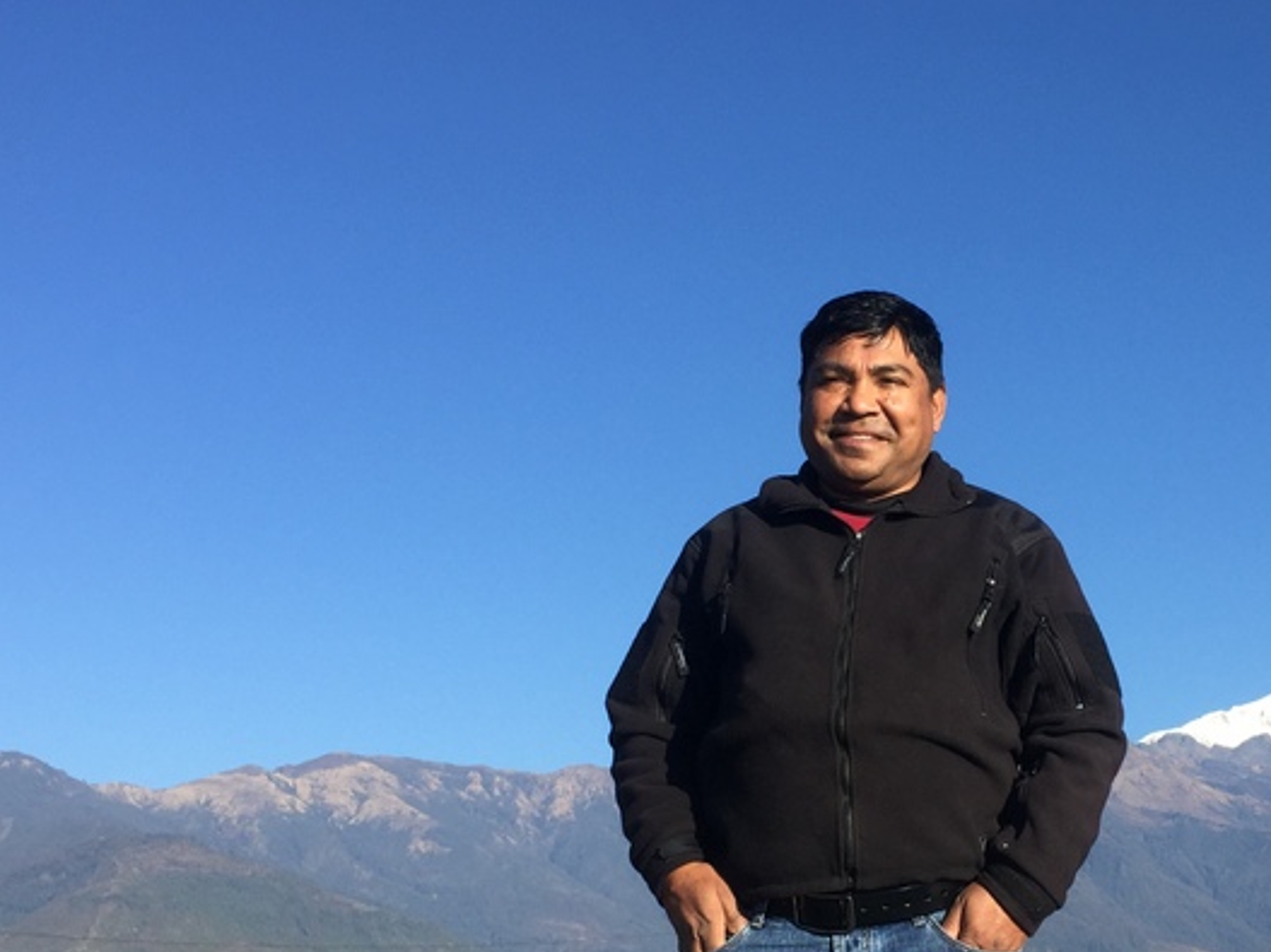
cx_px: 931
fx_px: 2019
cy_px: 670
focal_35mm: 55
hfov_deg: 34.3
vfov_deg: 26.3
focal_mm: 4.15
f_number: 2.2
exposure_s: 1/1464
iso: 32
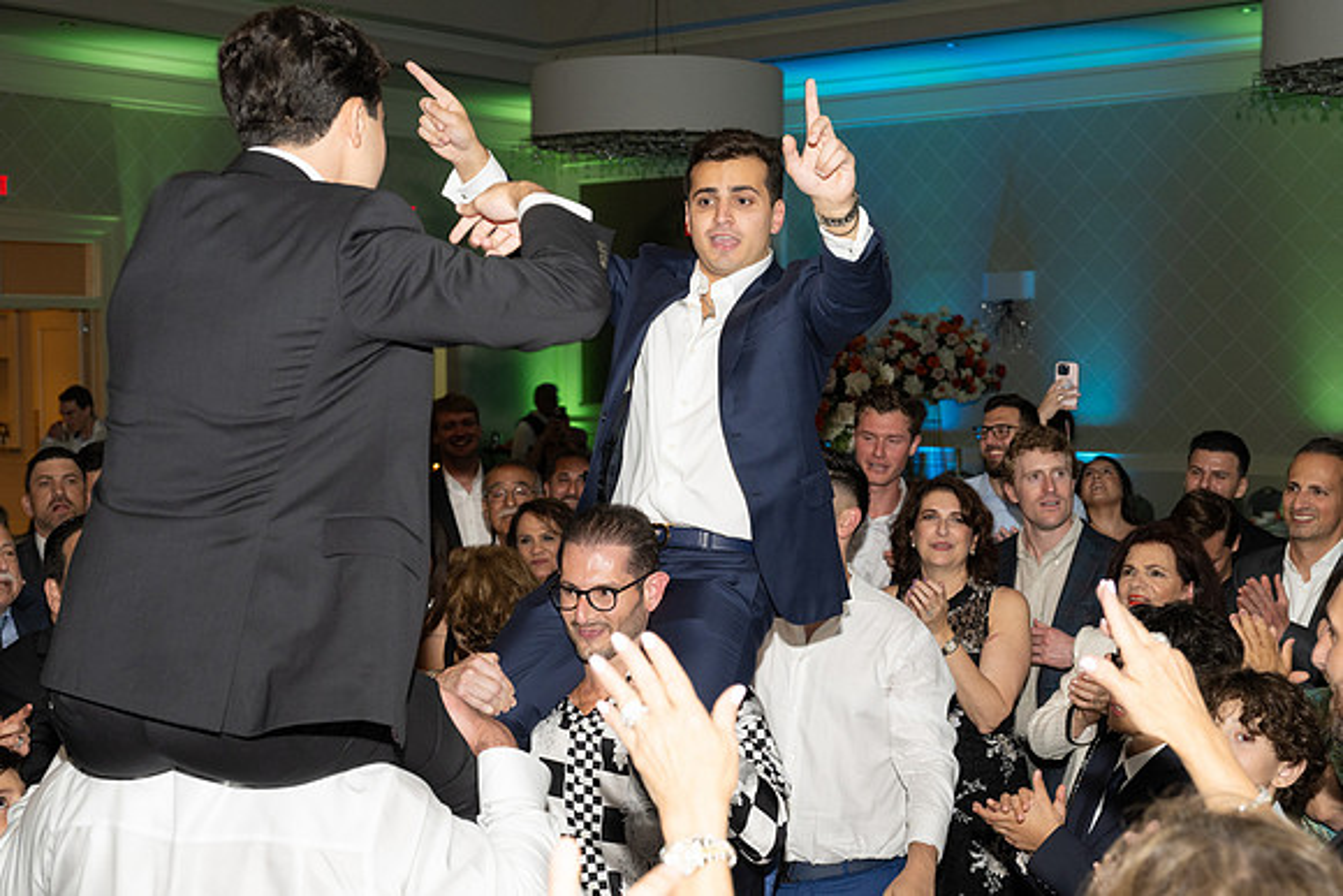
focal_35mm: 50
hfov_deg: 39.8
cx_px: 709
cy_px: 473
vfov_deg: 27.2
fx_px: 1852
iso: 800
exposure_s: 1/100
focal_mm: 47
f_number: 5.6
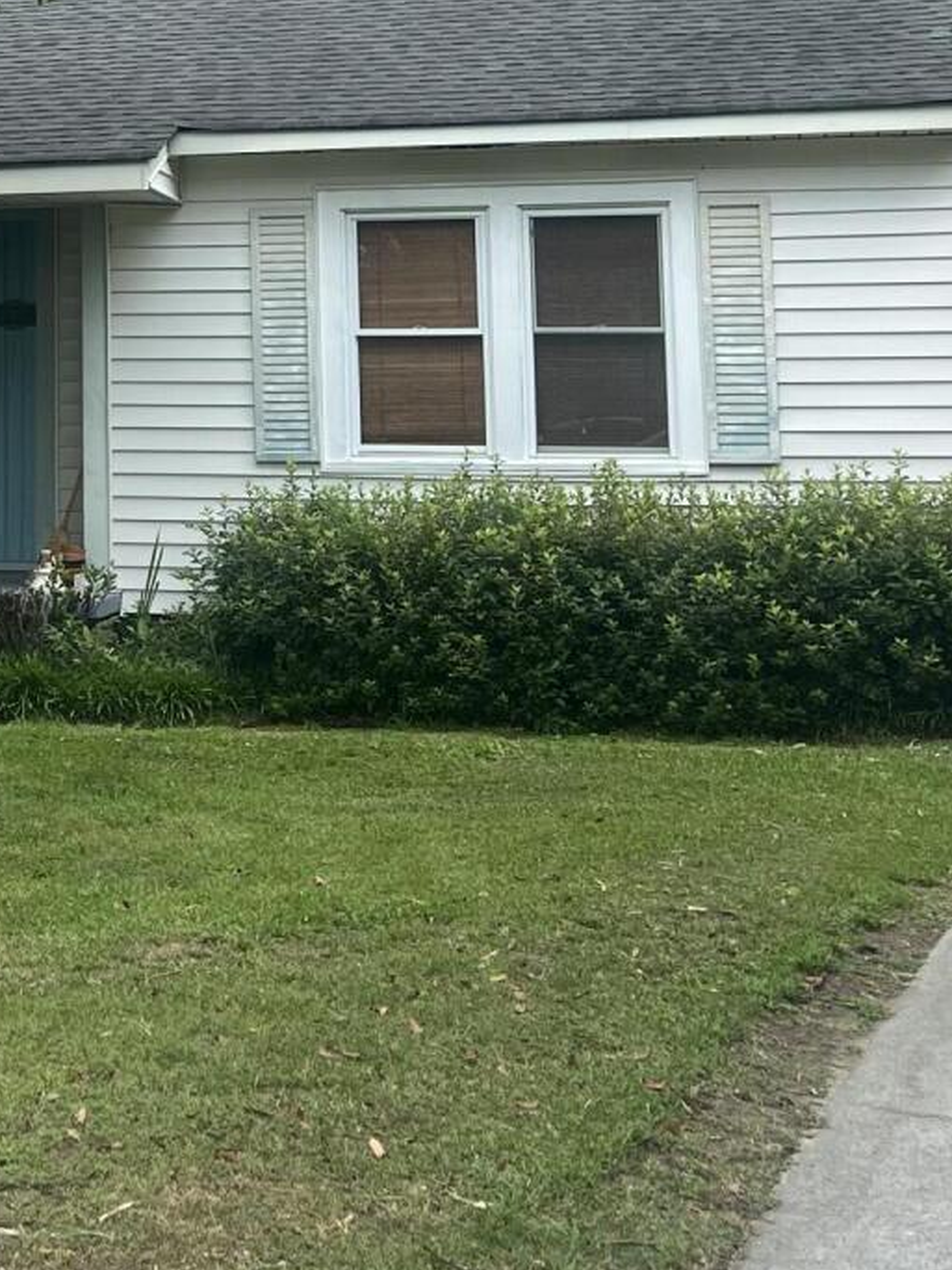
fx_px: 2787
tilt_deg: +10.4
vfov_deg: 24.6
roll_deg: -0.2
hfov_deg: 18.7
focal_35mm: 76
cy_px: 45
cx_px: -89
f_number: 1.5
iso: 50
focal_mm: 5.7
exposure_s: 1/1183
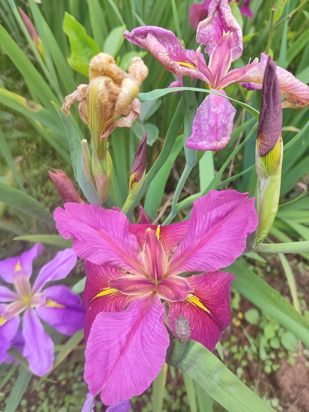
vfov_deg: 71.6
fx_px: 286
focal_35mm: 24
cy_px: 206
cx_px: 154
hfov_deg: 56.8
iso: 200
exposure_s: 1/857
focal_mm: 5.26
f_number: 1.65
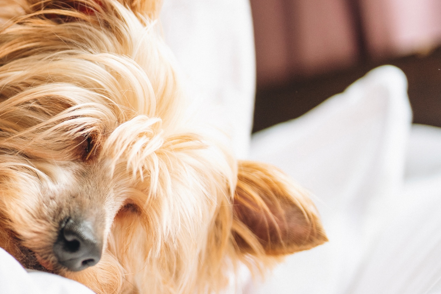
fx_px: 1702
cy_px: 67
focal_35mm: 139
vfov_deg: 9.8
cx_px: -144
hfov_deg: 14.1
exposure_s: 1/800
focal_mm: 50
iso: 320
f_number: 1.4
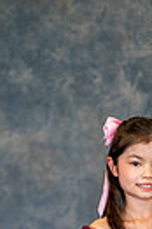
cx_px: 121
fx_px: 1854
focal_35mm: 292
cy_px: 358
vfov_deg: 6.9
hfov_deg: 4.7
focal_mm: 85
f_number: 1.4
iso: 500
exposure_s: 1/200
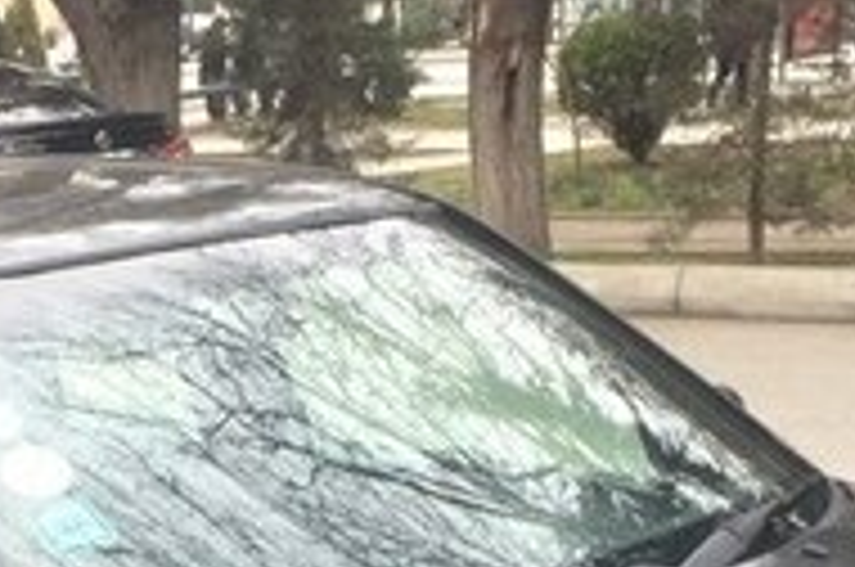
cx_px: 212
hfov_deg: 19.3
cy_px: 839
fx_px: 2490
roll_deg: +1.4
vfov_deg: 12.4
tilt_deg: -19.5
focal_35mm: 105
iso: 32
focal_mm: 4.15
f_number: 2.2
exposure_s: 1/50
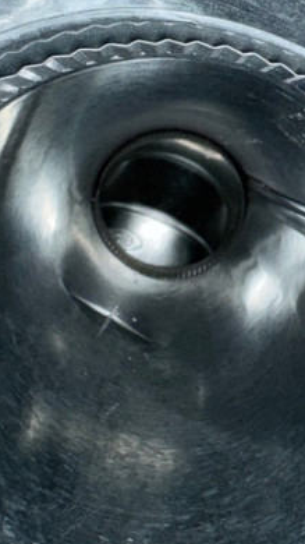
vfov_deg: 54.0
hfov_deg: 32.0
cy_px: 259
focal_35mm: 37
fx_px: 533
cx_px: 155
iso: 20
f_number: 1.8
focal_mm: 4
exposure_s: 1/3546
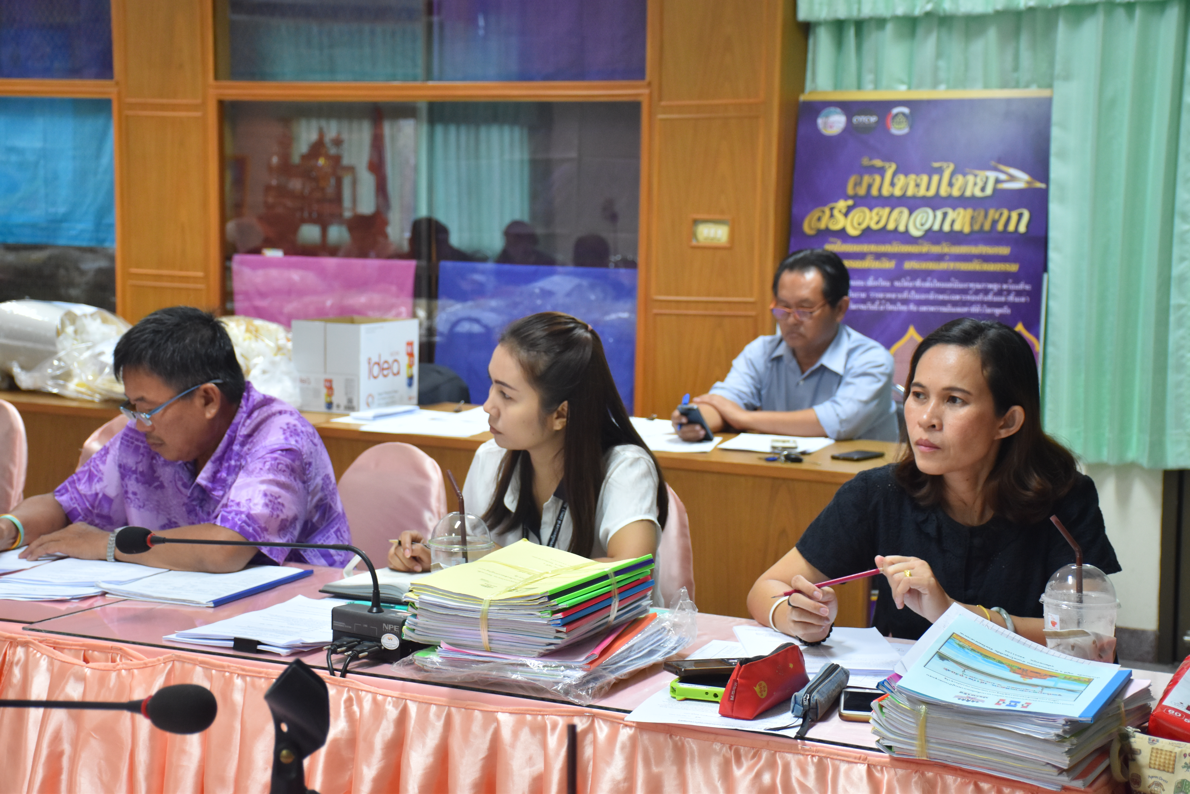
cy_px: 397
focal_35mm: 60
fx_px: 1983
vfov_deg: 22.6
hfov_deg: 33.4
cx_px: 595
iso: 1000
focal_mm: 40
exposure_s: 1/60
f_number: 4.5
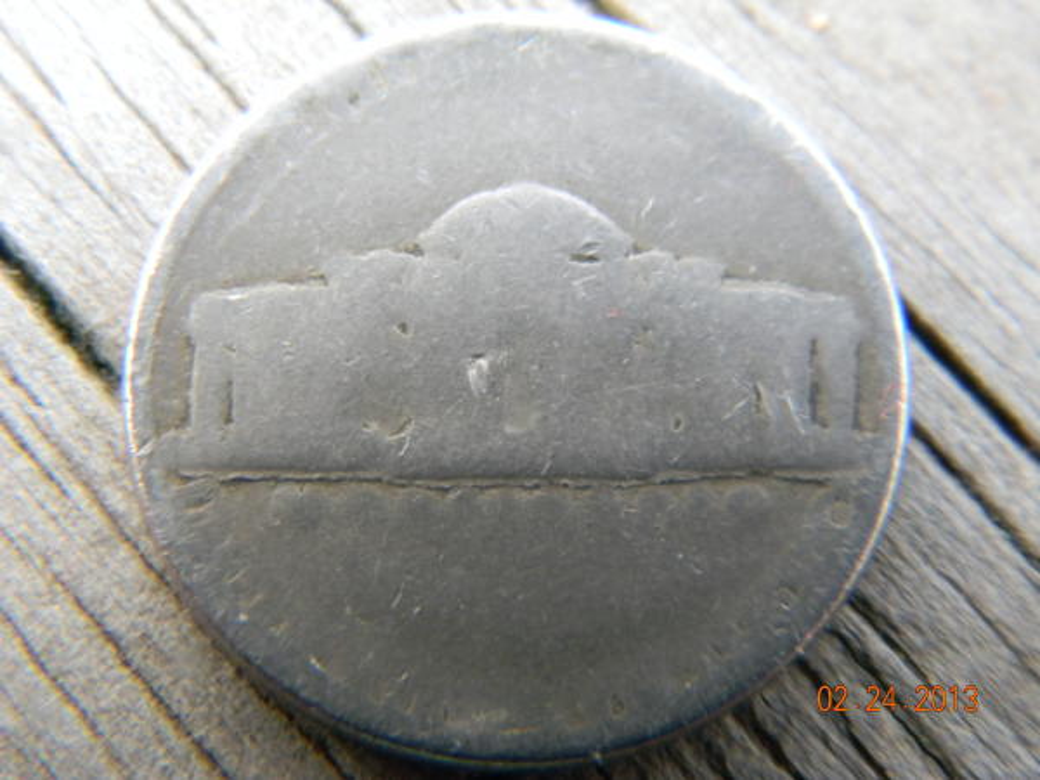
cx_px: 520
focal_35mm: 67
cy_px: 390
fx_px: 2013
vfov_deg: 21.9
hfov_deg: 29.0
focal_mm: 12.2
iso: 400
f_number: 4.3
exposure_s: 1/15.7
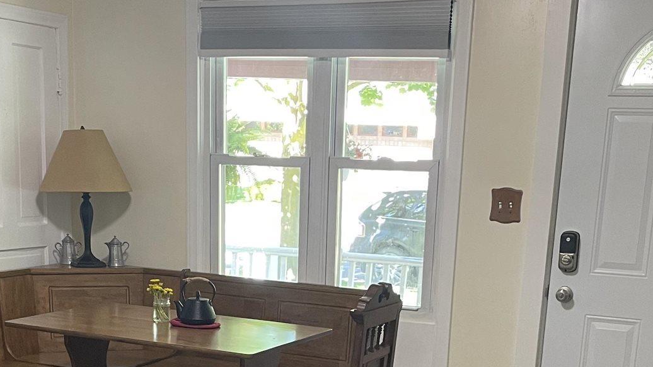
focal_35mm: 63
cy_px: 438
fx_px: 1091
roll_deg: -1.7
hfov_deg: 33.3
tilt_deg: -15.1
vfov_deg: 18.2
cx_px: 308
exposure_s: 1/60
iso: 160
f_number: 1.6
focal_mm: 4.2
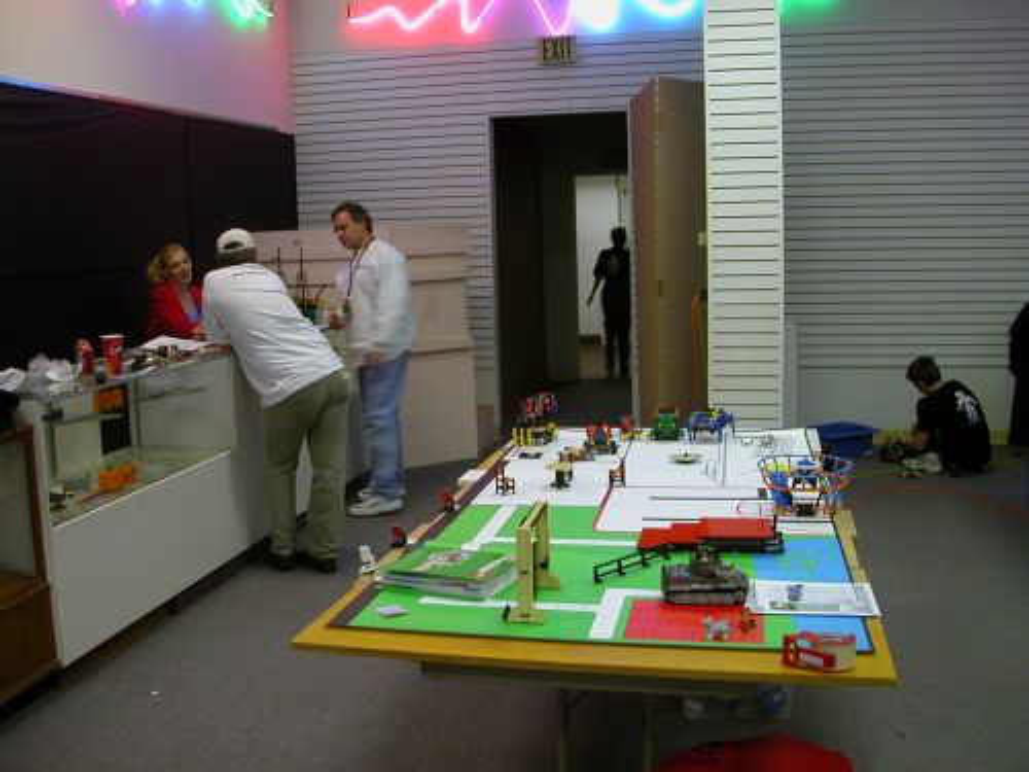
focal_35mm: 37
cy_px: 386
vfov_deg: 38.7
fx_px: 1100
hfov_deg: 50.1
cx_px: 514
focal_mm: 5.6
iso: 100
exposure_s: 1/12.5
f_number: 2.7
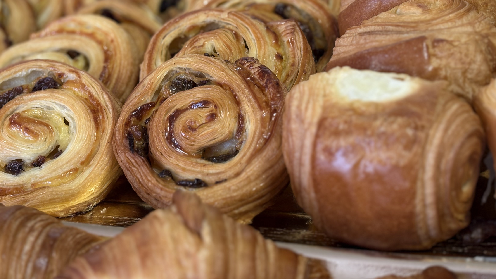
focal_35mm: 70
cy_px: 86
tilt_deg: -32.4
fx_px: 921
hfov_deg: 30.1
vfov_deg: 17.2
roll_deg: +11.1
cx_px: 215
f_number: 1.6
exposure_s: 1/50
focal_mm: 5.96
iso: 64
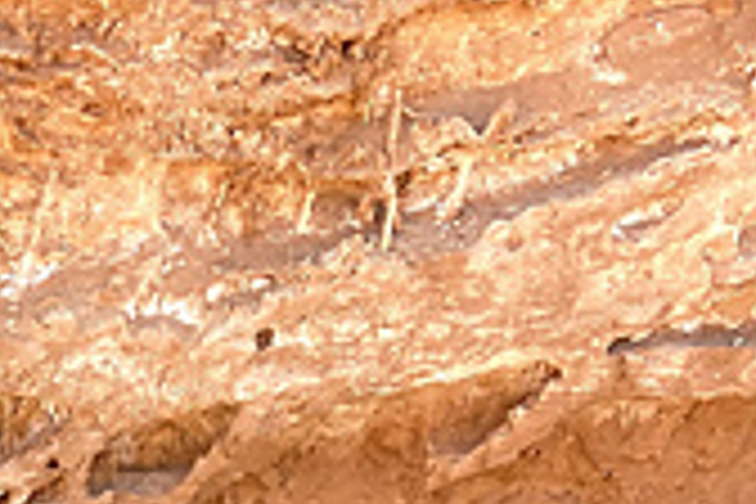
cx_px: -126
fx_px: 2163
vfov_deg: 11.7
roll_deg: -1.5
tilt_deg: -33.1
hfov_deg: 18.9
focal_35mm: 103
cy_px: 1053
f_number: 1.8
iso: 32
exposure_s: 1/375
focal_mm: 4.25
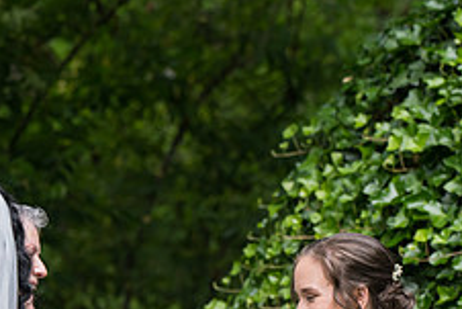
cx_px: 294
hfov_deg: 6.7
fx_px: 3955
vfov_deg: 4.5
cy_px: 345
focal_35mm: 308
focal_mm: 120
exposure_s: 1/400
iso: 500
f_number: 4
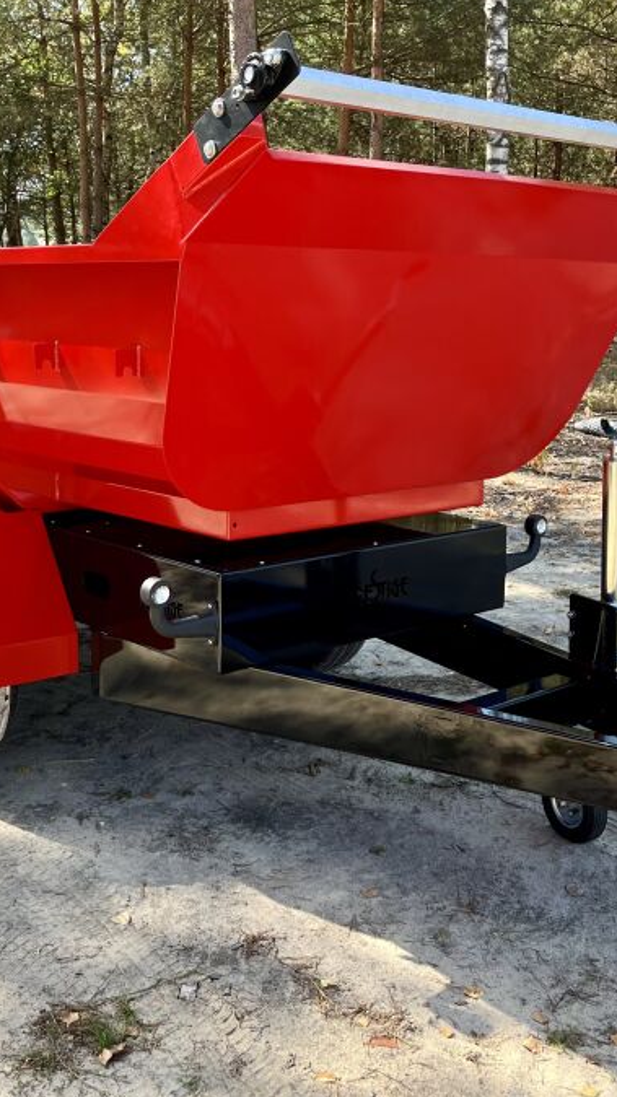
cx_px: 340
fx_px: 1222
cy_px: 492
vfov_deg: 48.3
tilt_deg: -11.9
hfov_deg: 28.3
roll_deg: -0.2
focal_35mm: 42
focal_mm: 5.1
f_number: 1.6
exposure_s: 1/577
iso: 50
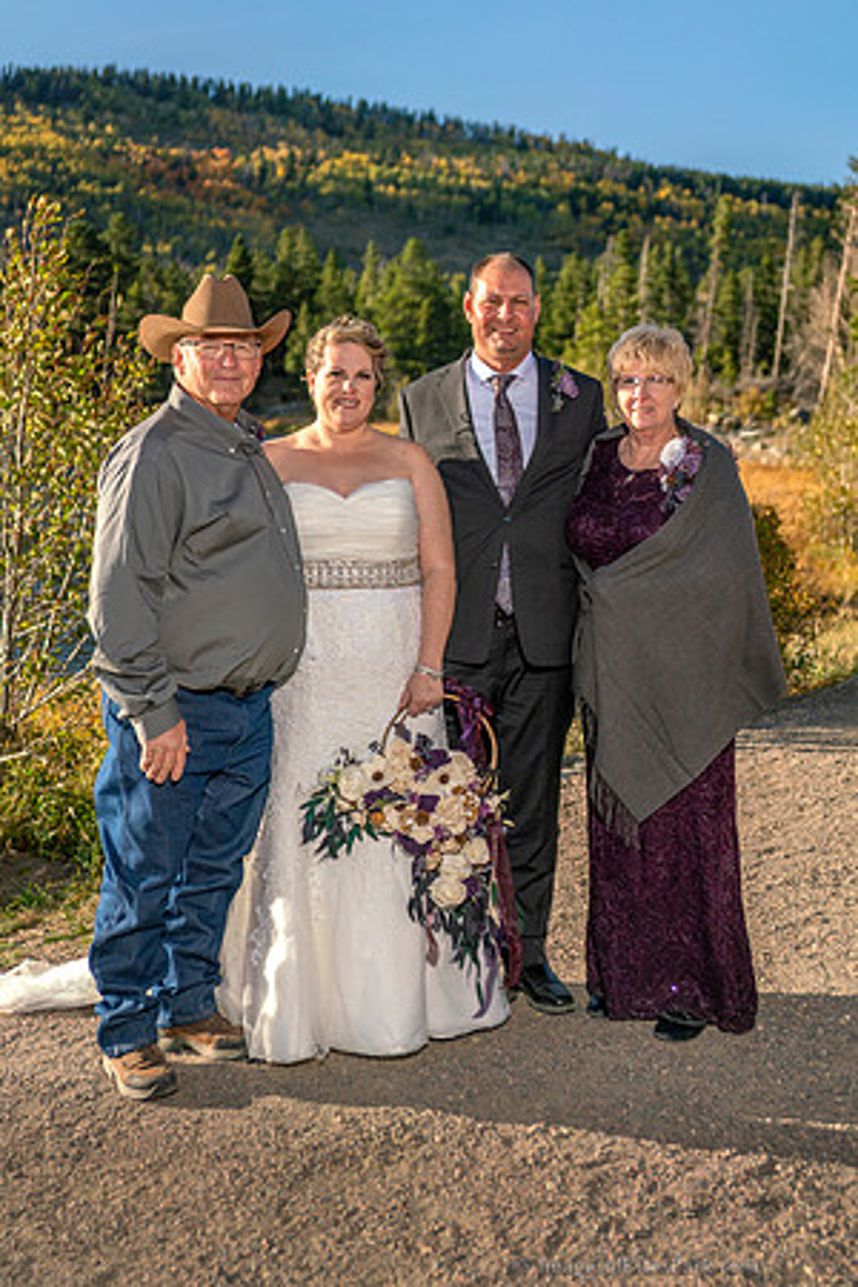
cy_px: 644
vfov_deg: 48.5
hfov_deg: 33.4
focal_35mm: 40
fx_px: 1430
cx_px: 429
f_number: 2.8
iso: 250
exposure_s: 1/4000
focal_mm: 40
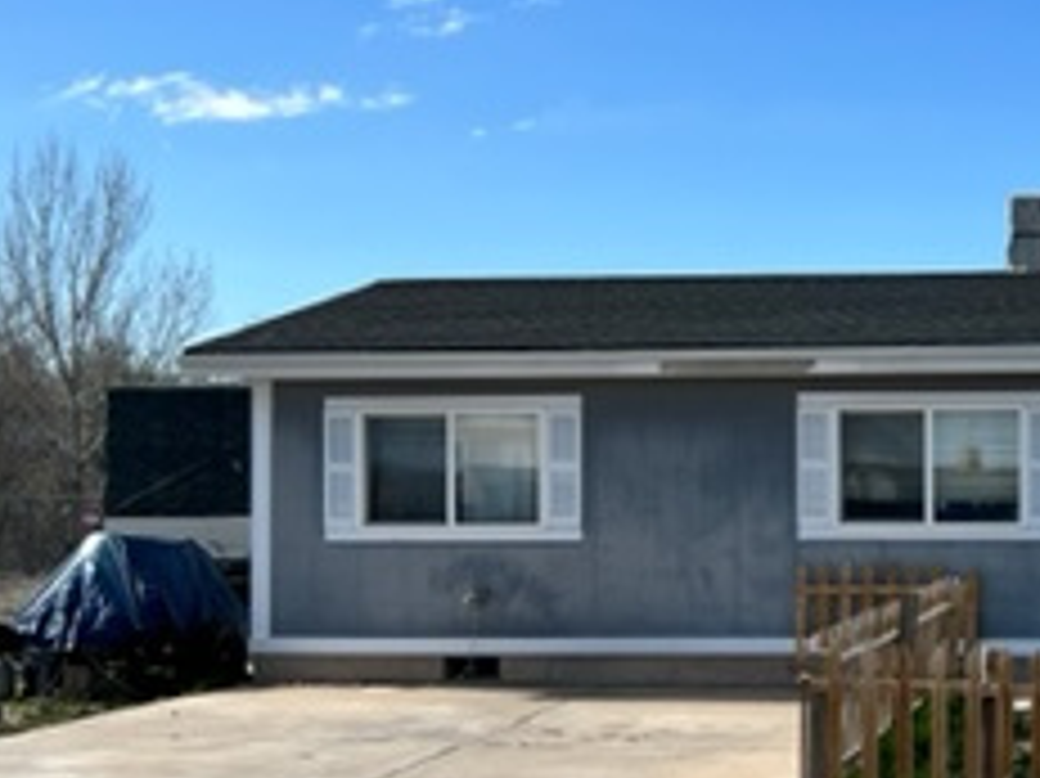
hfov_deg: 25.9
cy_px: 495
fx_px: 2162
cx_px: 1004
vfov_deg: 20.4
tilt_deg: -1.0
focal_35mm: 72
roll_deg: -0.3
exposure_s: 1/4274
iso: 50
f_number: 1.5
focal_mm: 5.7
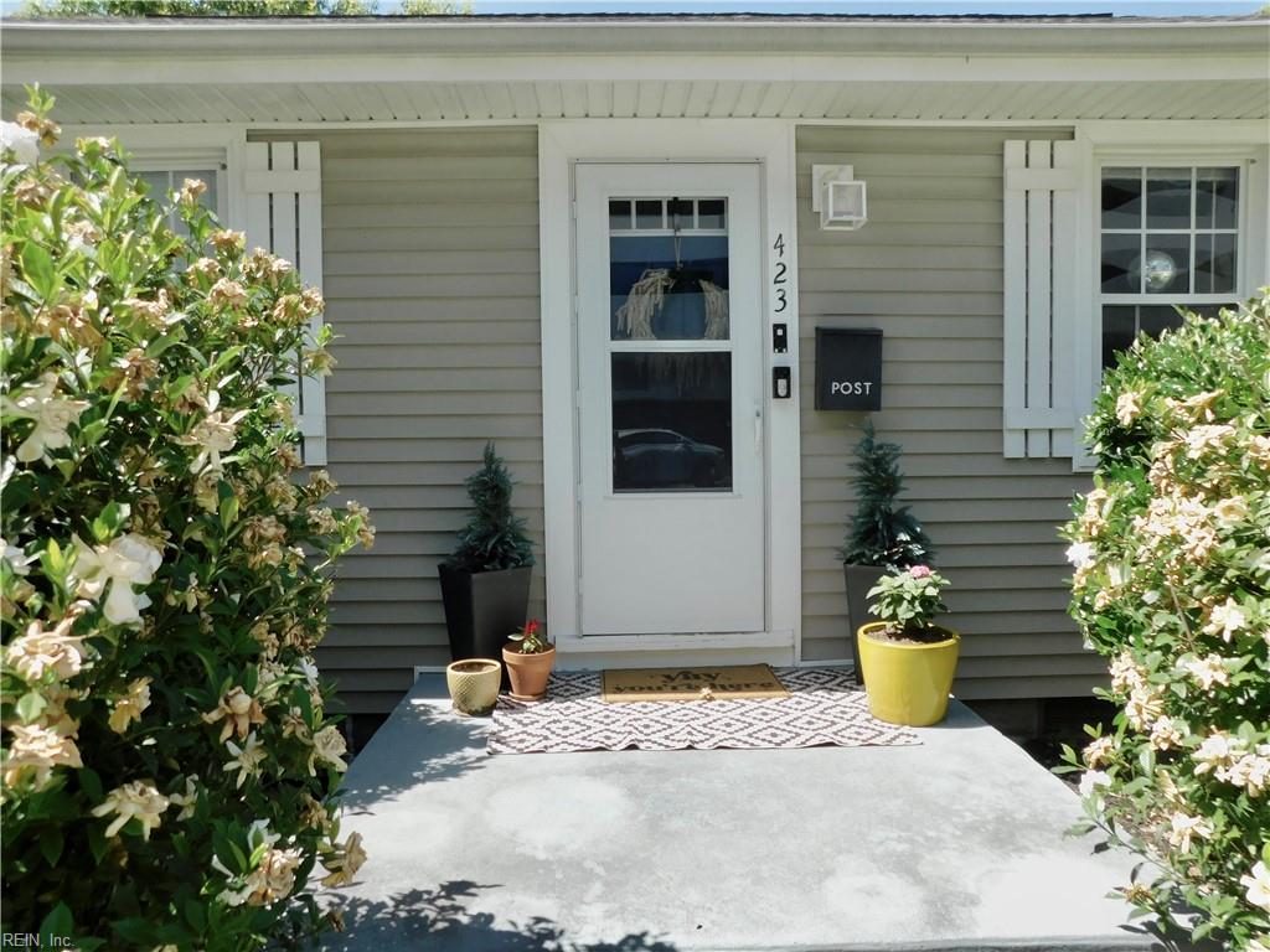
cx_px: 635
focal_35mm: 24
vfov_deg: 56.8
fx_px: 881
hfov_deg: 71.6
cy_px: 476
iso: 125
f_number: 3
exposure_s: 1/640
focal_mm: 4.1
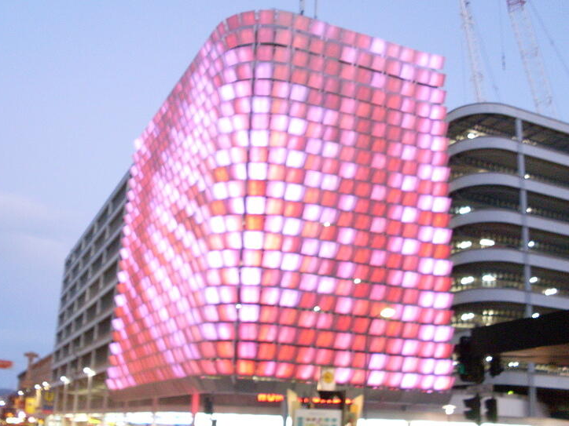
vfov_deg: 34.3
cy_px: 229
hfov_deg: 44.8
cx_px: 267
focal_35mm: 42
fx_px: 690
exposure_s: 1/8
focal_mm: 6.3
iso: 200
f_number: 2.8
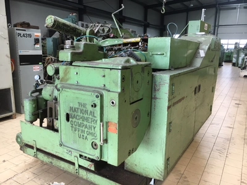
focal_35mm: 29
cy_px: 92
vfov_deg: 48.2
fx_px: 207
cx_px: 124
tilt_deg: -11.6
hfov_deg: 61.7
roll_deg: +1.2
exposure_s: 1/33
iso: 50
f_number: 2.2
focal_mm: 4.15
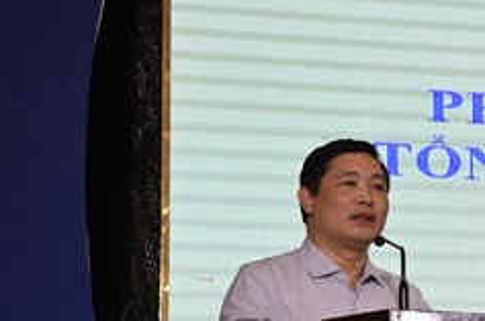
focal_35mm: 147
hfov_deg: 14.0
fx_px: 1976
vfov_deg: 9.3
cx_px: 329
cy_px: 222
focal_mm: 58
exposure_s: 1/200
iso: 400
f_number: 4
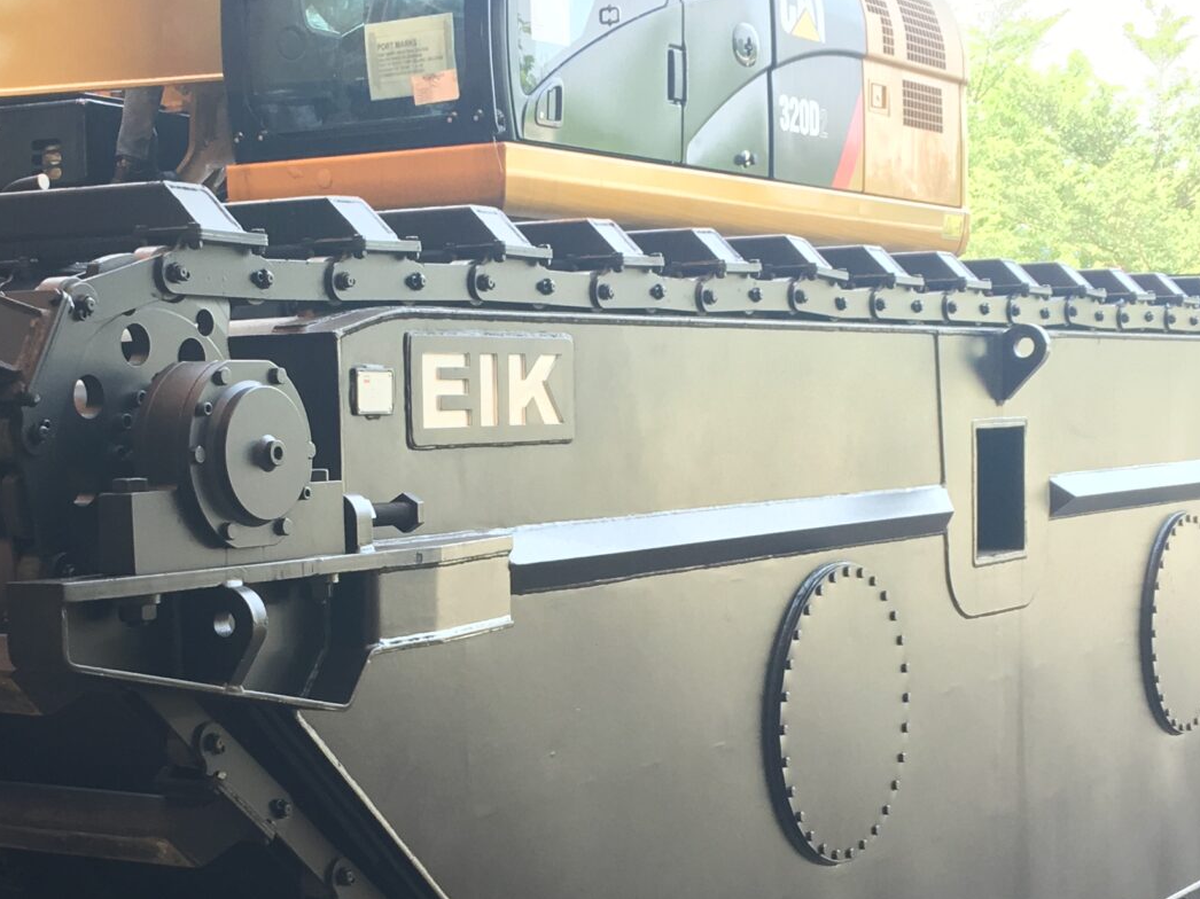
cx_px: 507
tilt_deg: -4.0
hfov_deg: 27.4
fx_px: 2461
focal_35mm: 71
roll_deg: +1.4
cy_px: 636
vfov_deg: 20.6
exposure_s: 1/100
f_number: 2.2
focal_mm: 4.15
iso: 32
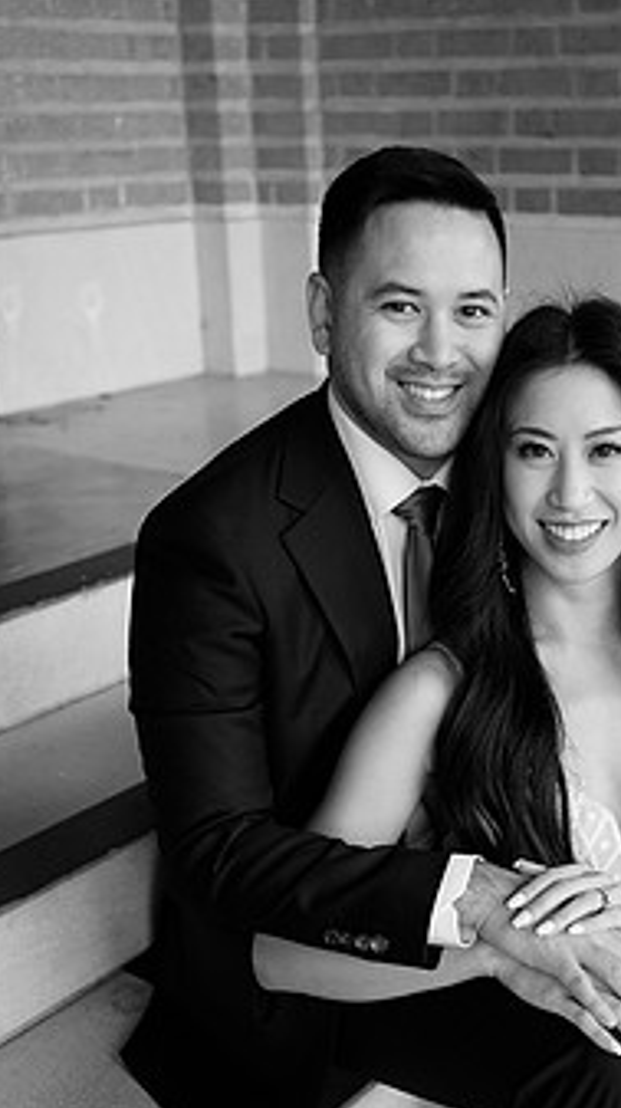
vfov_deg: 41.9
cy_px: 674
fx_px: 1438
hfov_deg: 24.1
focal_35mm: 49
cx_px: 473
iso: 800
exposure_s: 1/400
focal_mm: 35
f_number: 2.8
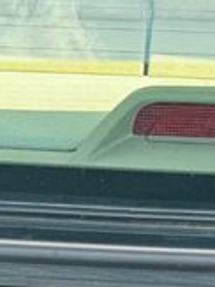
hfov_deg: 9.6
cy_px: 616
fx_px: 1252
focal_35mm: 151
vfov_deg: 11.5
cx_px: 280
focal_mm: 6.76
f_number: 1.78
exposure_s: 1/425
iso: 80
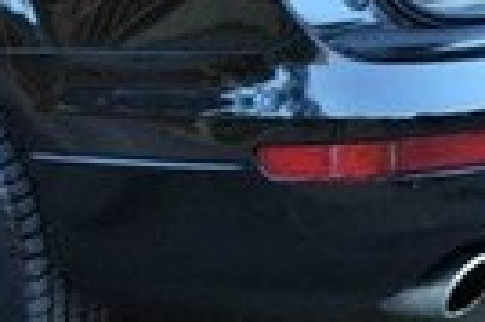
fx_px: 2382
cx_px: -40
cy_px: -116
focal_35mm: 177
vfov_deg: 7.6
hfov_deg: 11.5
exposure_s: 1/10
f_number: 6.3
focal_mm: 24
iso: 800
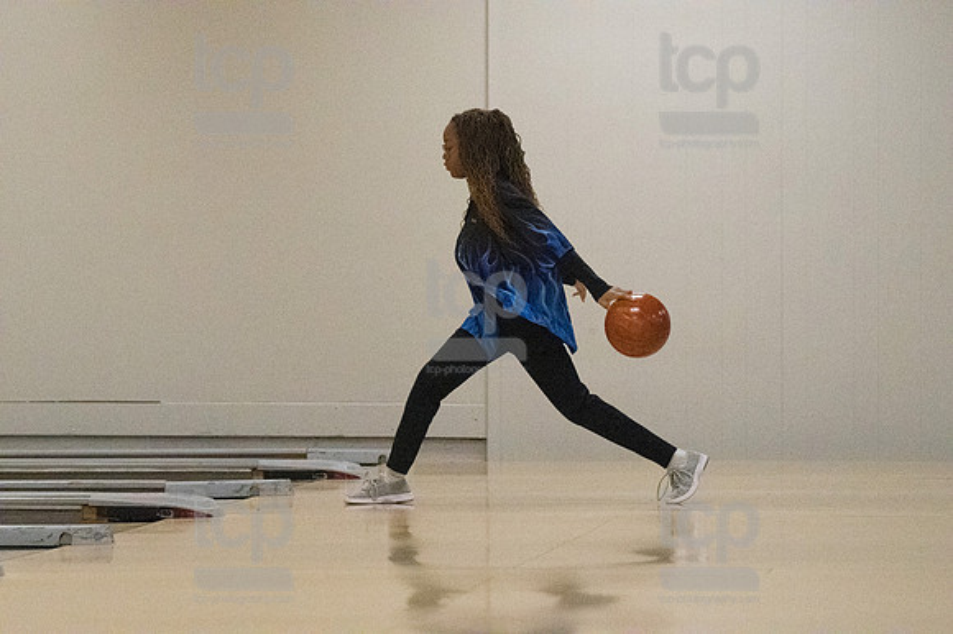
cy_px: 317
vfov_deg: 7.0
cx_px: 476
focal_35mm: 195
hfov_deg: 10.6
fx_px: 5159
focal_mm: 130
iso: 10000
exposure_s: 1/1250
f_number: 4
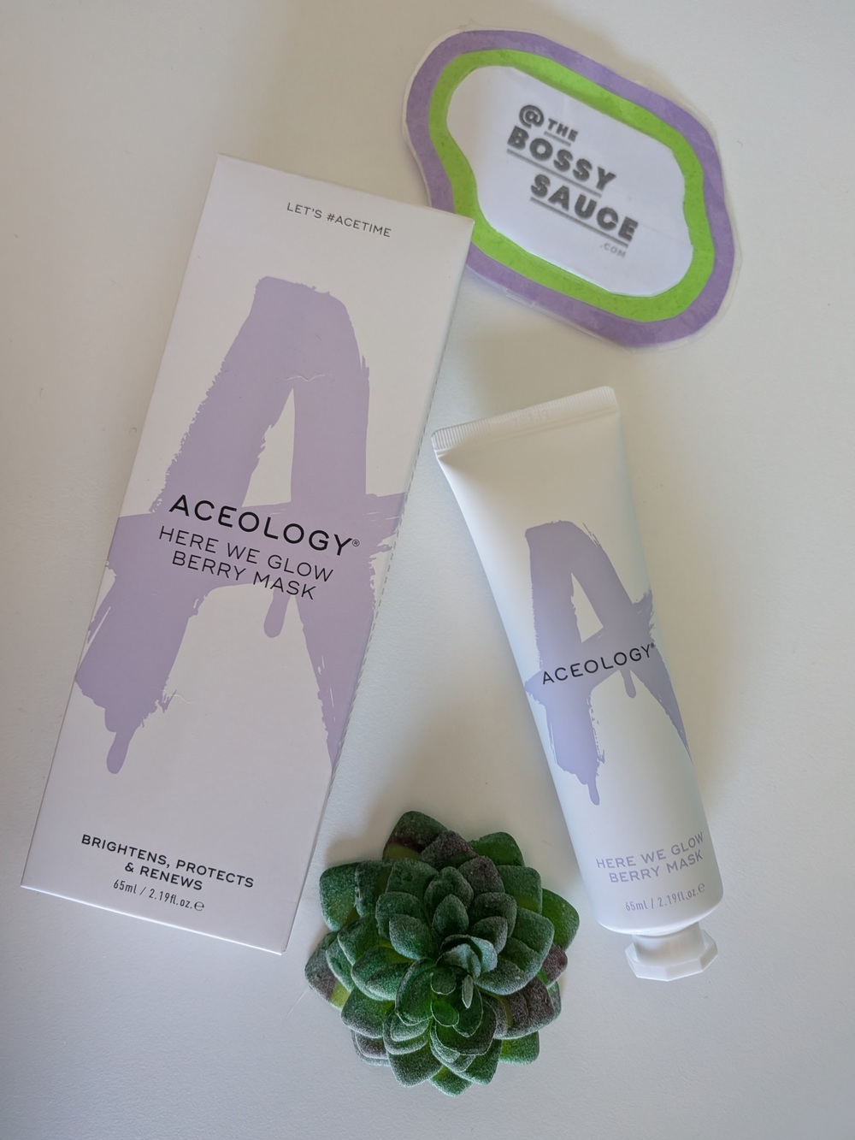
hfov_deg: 56.8
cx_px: 428
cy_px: 570
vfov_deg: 71.6
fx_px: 790
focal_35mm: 24
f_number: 1.7
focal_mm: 4.53
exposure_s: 1/24
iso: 89
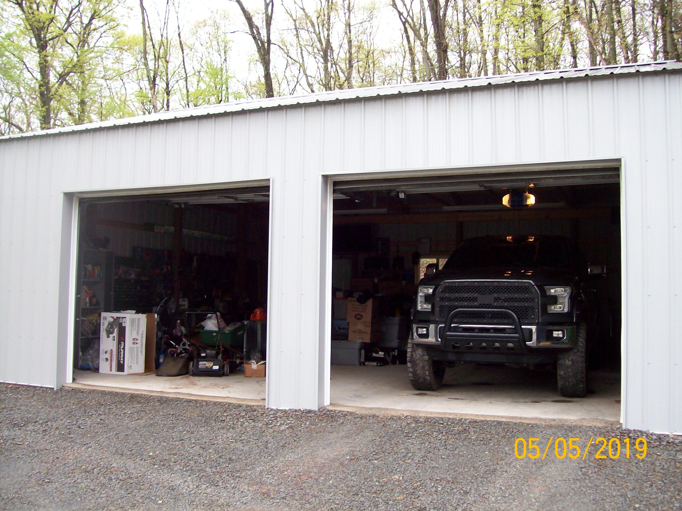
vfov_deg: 39.6
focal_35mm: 36
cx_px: 341
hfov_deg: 51.4
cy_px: 256
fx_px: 709
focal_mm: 6
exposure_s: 1/118
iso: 80
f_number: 2.7
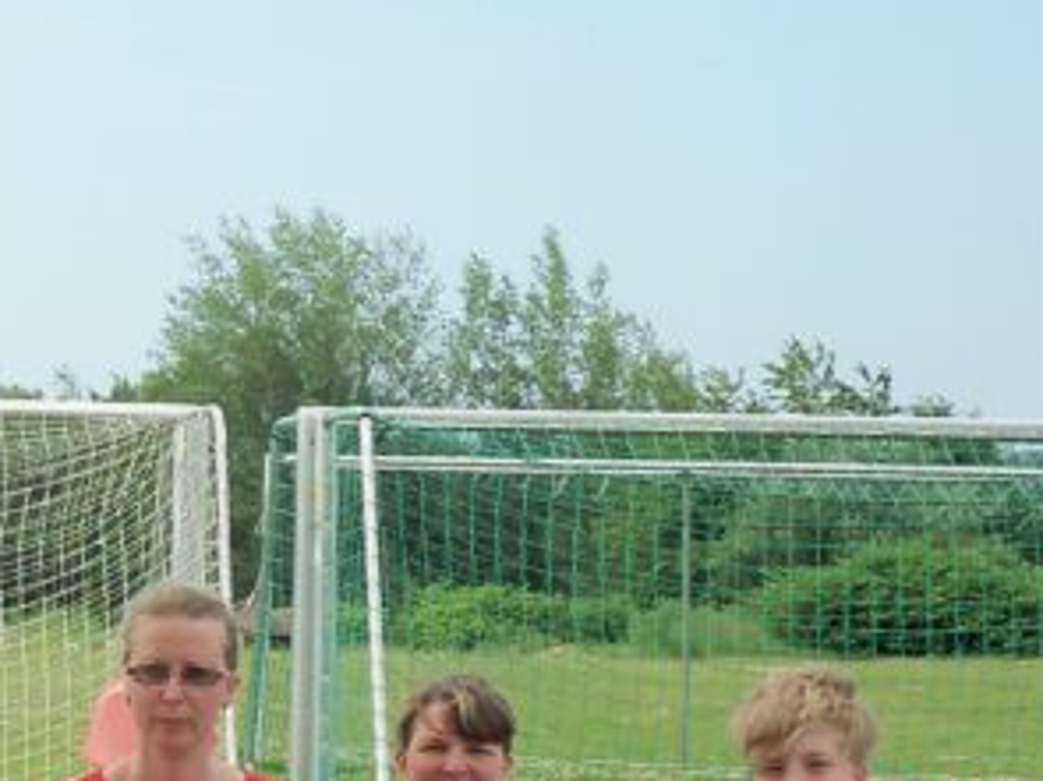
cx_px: -435
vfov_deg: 12.2
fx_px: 3554
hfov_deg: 15.6
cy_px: 982
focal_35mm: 118
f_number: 2.9
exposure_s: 1/400
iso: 80
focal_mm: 5.7
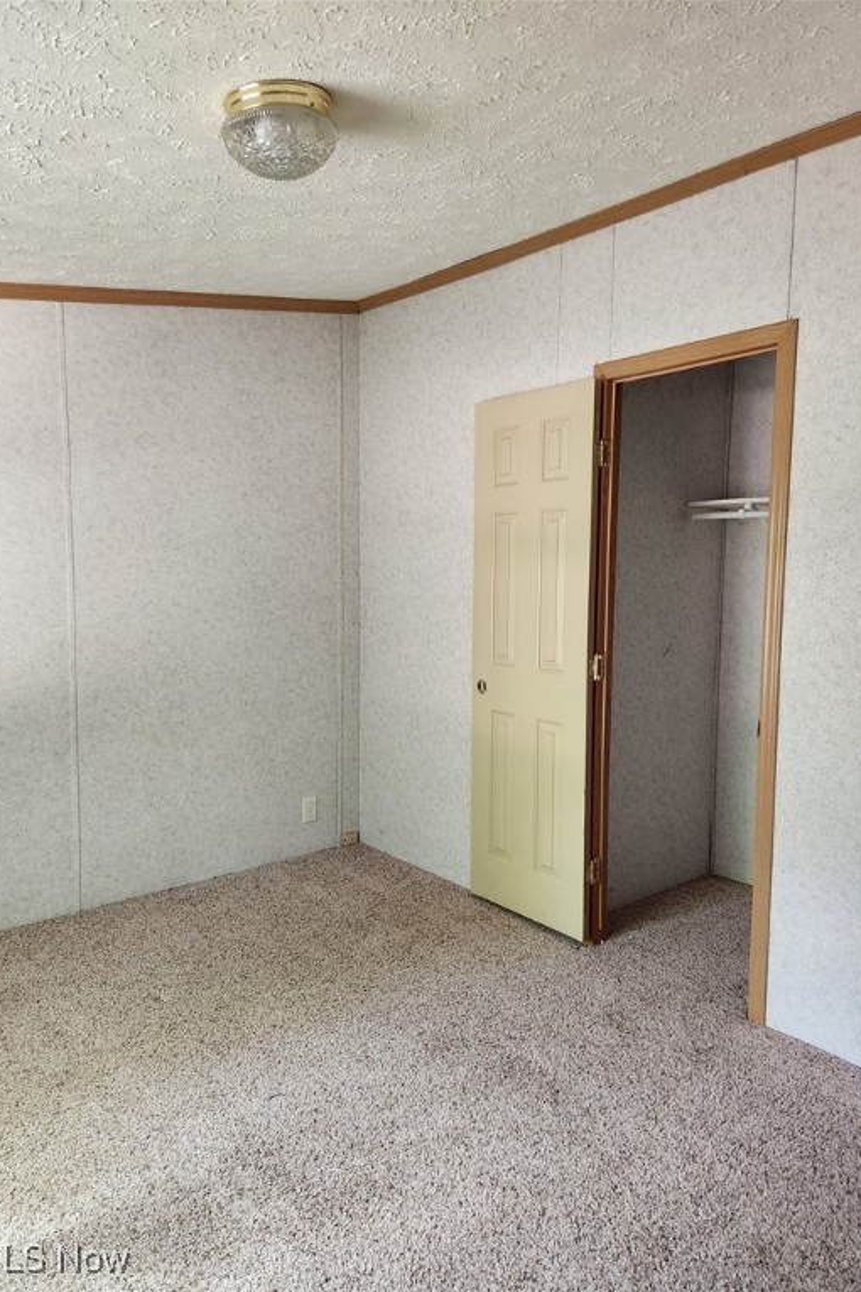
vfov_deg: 73.7
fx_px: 861
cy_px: 647
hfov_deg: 53.1
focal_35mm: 24
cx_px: 447
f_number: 1.8
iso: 640
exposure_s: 1/60
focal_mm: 5.4
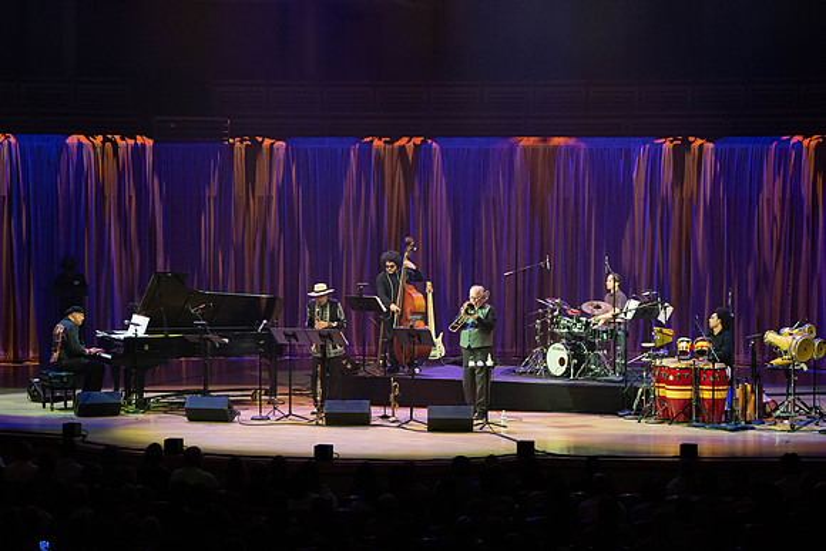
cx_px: 413
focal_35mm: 100
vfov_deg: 13.7
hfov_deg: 20.4
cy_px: 276
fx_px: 2295
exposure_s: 1/200
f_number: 5.6
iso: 3200
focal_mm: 100
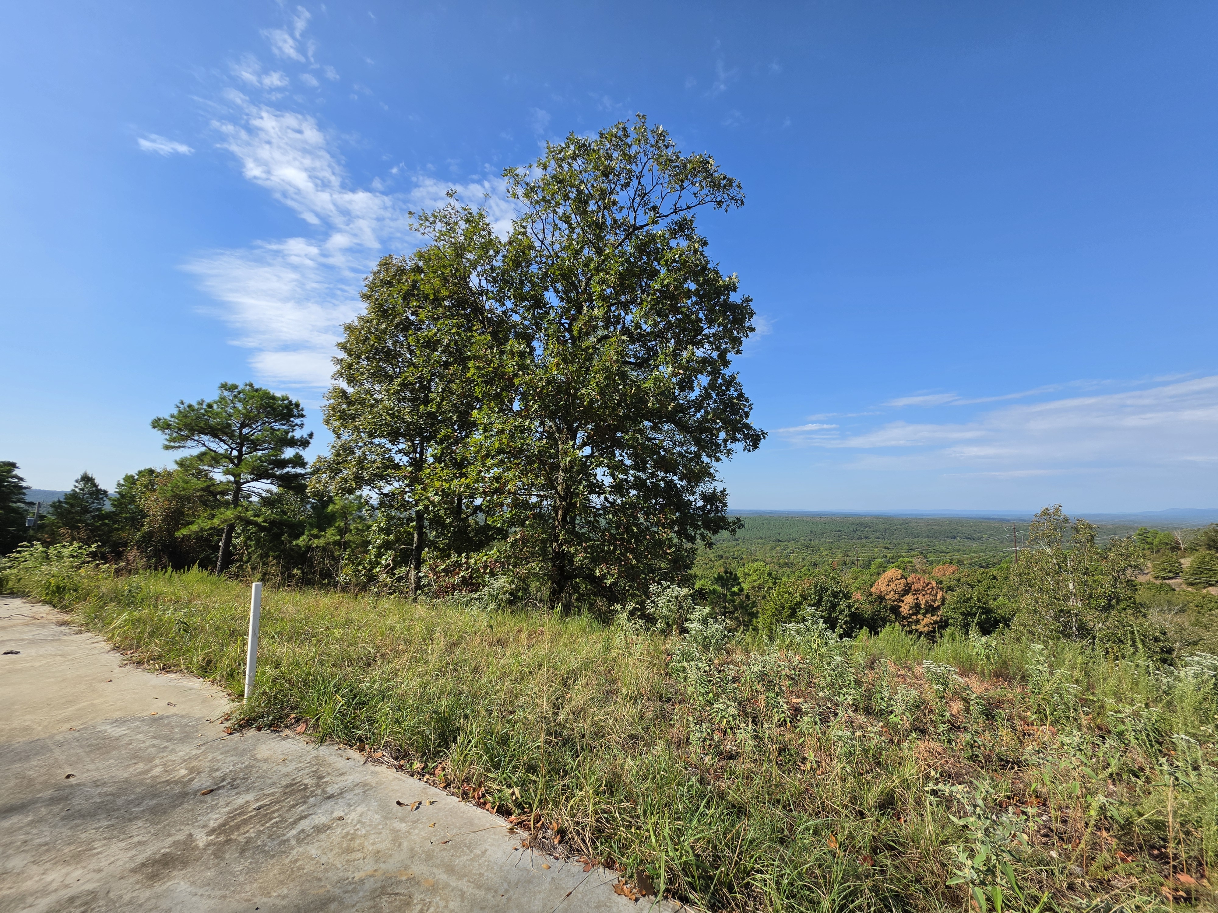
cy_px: 456
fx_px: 457
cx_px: 609
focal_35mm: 13
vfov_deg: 89.9
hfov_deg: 106.2
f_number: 1.9
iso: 32
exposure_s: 1/1751
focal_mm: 2.2
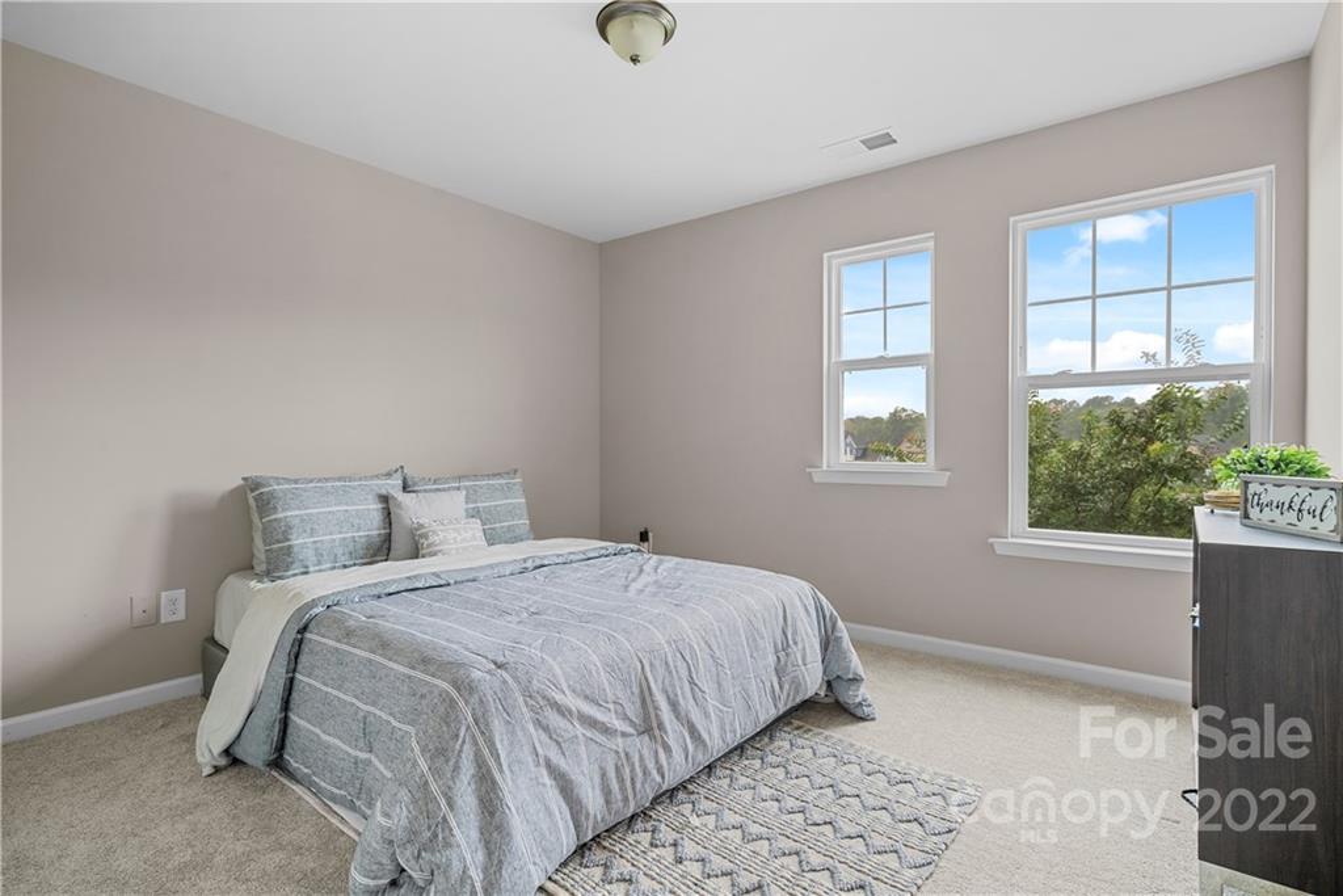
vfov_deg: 70.5
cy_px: 448
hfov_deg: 93.3
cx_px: 672
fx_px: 634
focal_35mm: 17
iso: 250
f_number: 8
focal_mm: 17
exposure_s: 1/1.43
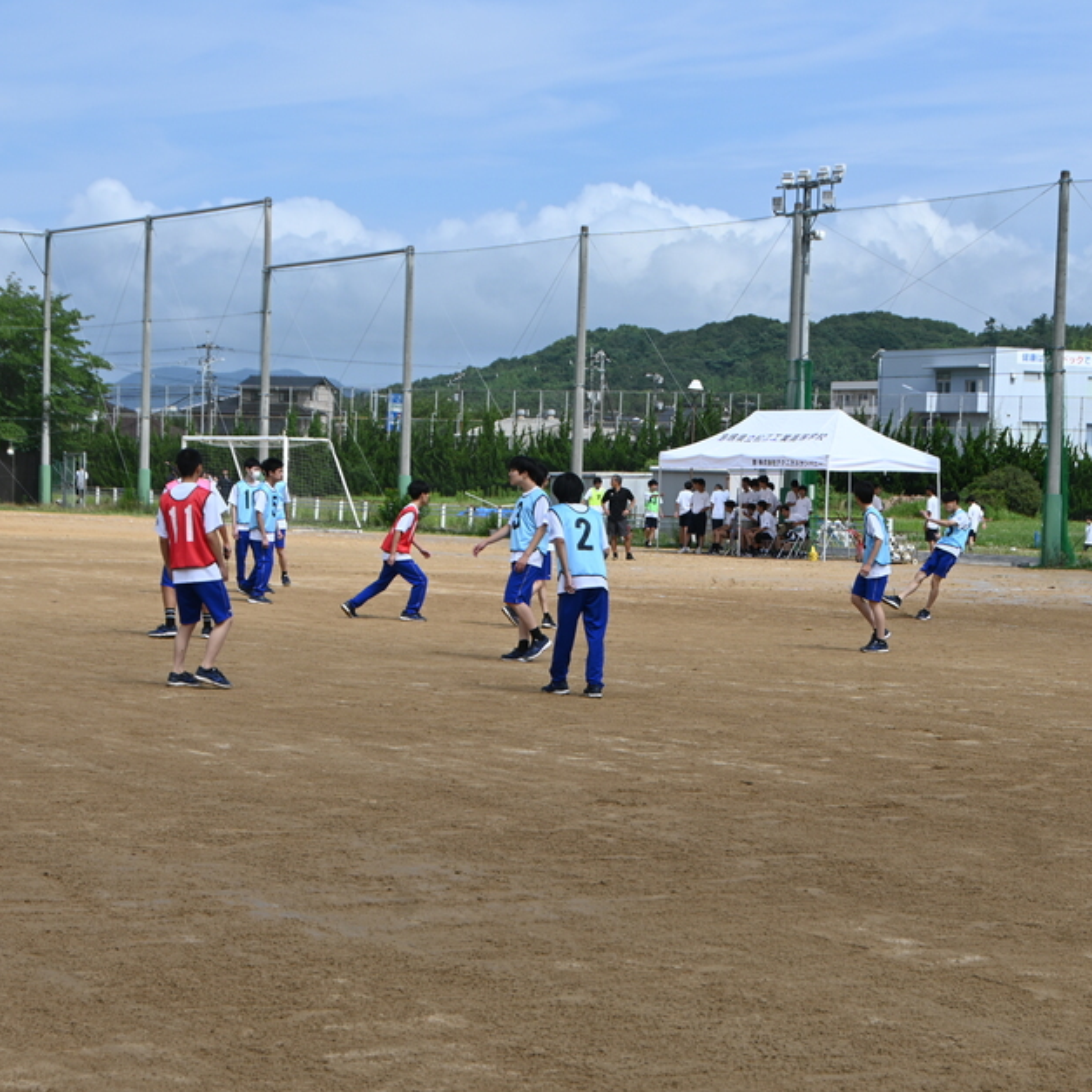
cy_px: 546
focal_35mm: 85
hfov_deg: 20.4
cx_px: 622
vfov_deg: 20.4
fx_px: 3034
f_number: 8
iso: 100
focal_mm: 44
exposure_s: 1/500
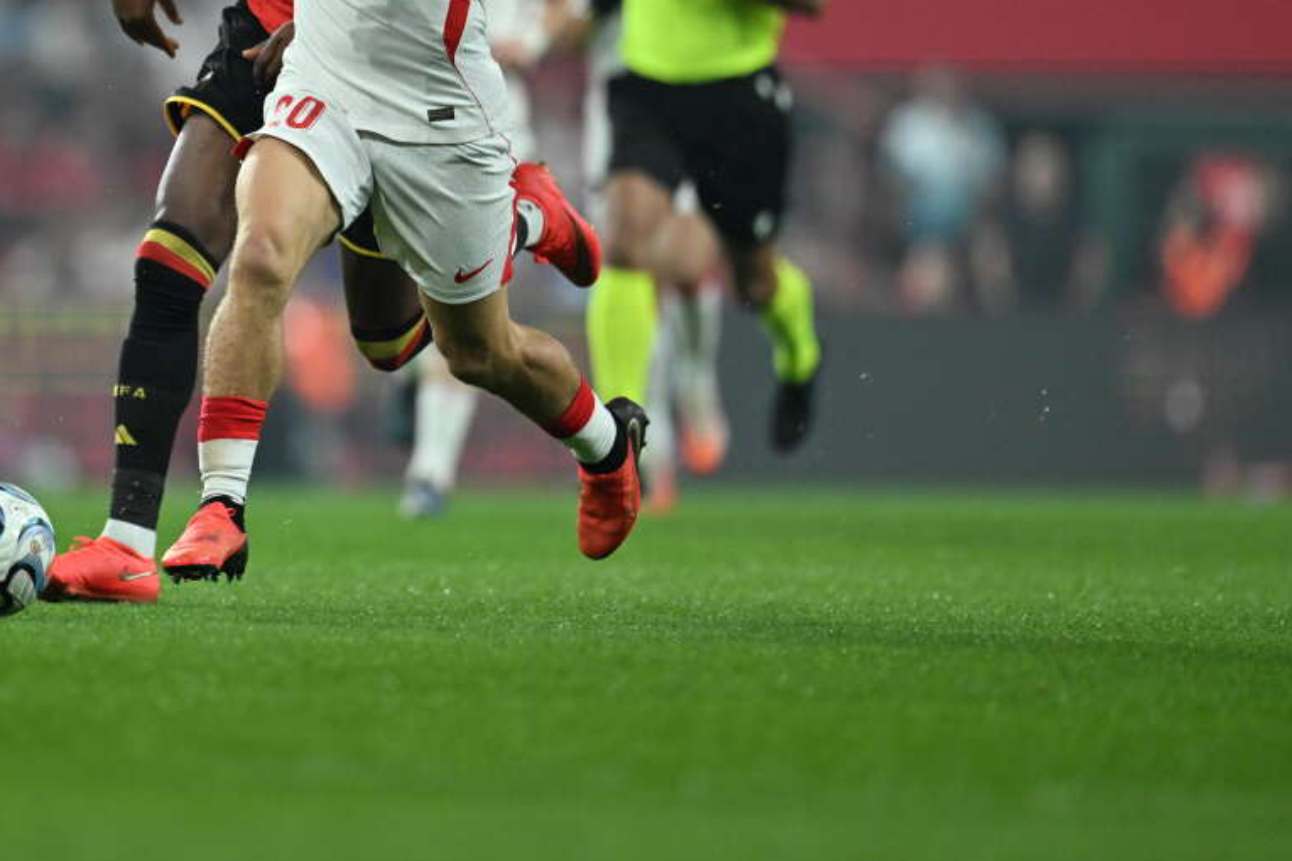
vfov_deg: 2.1
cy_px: 148
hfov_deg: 3.1
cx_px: 373
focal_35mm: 669
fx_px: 24008
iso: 2000
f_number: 2.8
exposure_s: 1/1600
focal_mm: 400
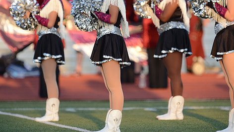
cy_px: 37
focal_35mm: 707
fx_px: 4389
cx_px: 112
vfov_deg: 1.7
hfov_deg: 3.1
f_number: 4
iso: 800
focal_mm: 550
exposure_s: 1/1000
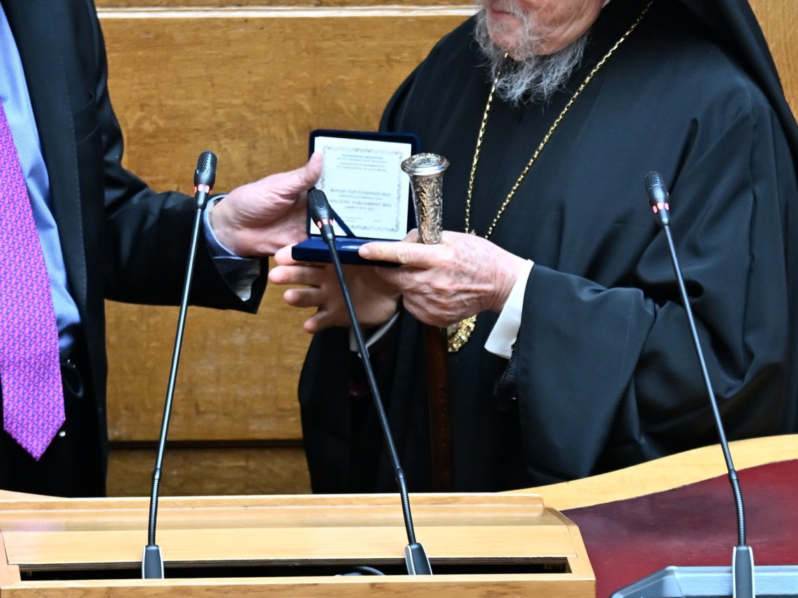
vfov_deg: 2.2
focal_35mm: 689
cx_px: 279
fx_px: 15882
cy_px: 137
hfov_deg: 2.9
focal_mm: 320
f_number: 6
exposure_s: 1/250
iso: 2800
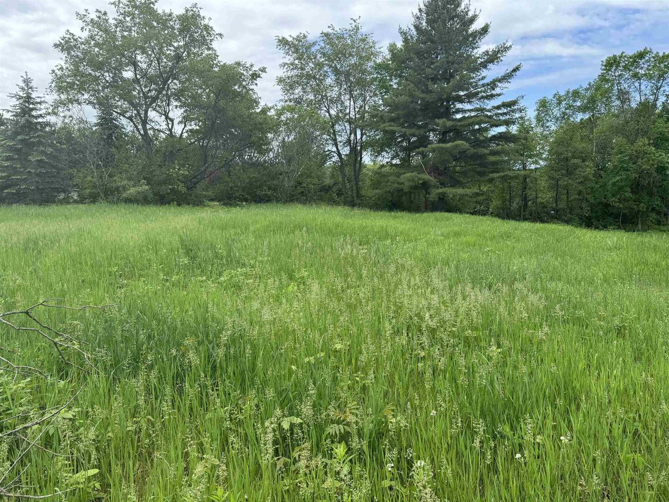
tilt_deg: -6.1
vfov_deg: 56.8
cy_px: 251
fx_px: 464
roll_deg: -0.2
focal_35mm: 24
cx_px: 334
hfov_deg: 71.6
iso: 80
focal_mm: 6.76
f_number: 1.78
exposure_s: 1/1524
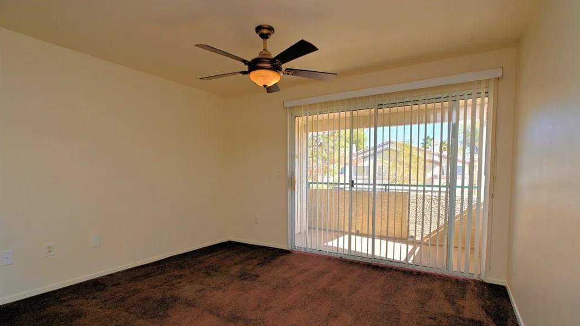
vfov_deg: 58.1
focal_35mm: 19
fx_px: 292
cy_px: 188
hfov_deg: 89.6
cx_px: 289
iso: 140
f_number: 5.6
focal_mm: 12
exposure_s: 1/125
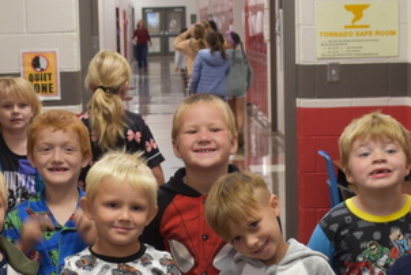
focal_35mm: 122
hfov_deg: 16.8
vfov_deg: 11.1
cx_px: 158
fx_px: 1394
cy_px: 317
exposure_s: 1/30
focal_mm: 24
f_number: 4
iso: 400
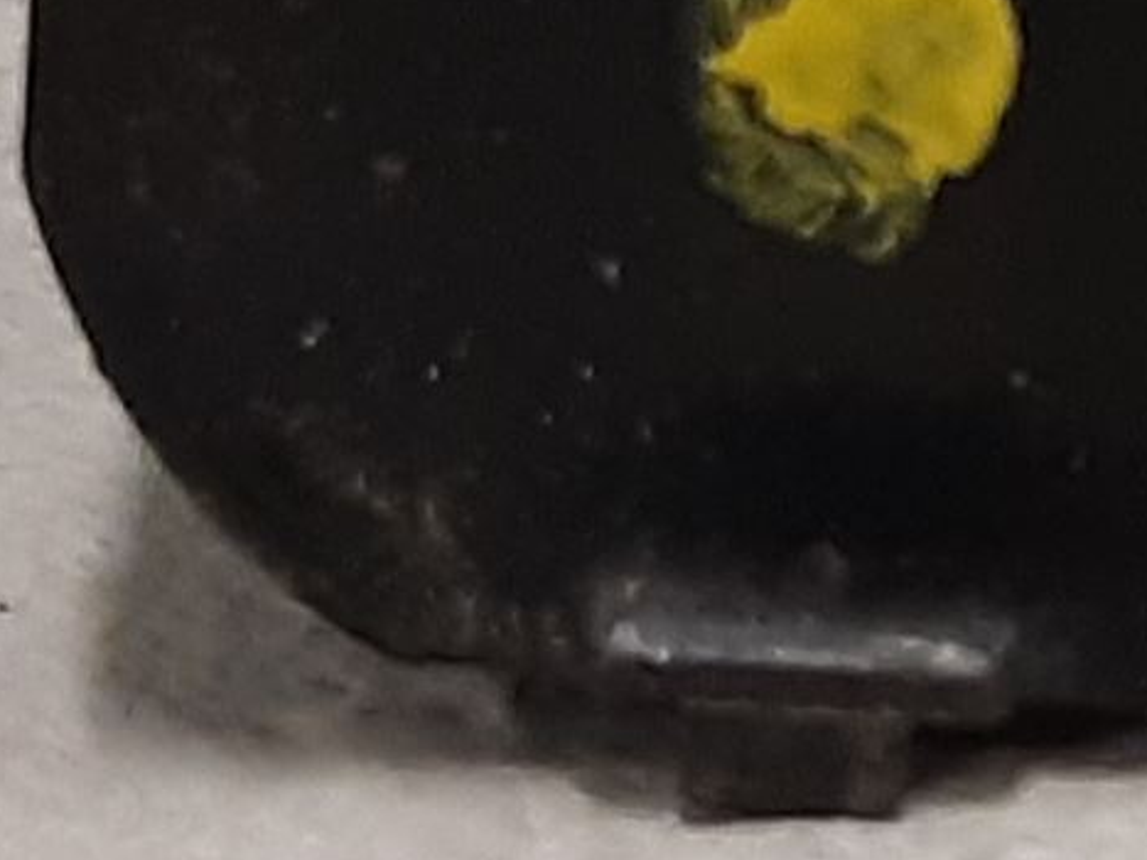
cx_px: 1439
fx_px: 3776
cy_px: 61
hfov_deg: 16.4
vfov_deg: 12.9
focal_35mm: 114
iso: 125
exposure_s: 1/50
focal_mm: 3.93
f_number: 1.7
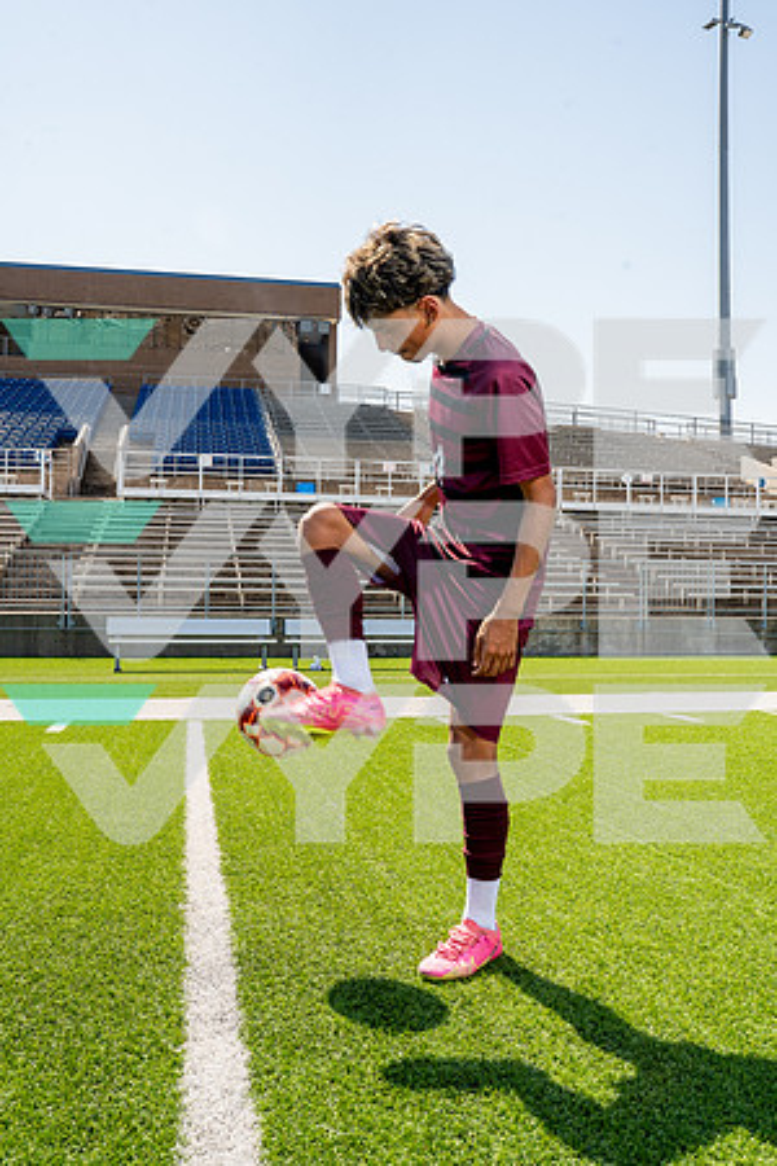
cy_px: 583
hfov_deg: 43.6
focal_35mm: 30
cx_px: 388
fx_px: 971
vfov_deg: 61.9
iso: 320
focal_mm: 30
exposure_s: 1/250
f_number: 11
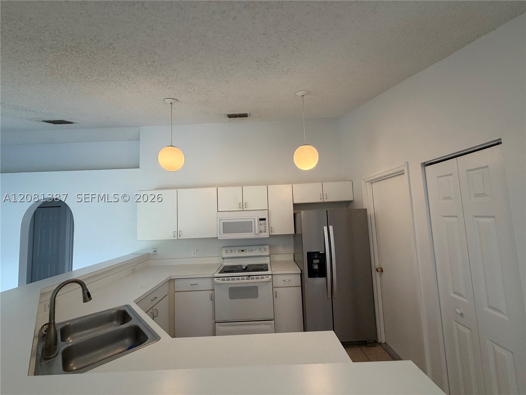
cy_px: 198
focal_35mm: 14
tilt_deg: +4.5
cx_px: 263
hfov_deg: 102.1
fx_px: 213
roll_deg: +2.5
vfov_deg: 85.7
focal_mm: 2.22
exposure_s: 1/120
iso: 200
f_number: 2.2
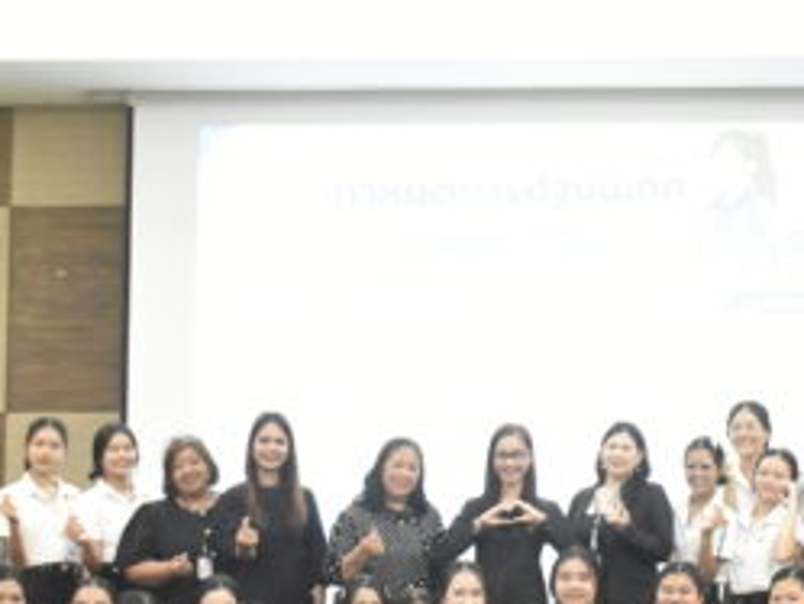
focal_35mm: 89
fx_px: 2068
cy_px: 341
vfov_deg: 16.6
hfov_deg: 21.8
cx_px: 610
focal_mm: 20
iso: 12800
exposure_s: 1/250
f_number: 4.5
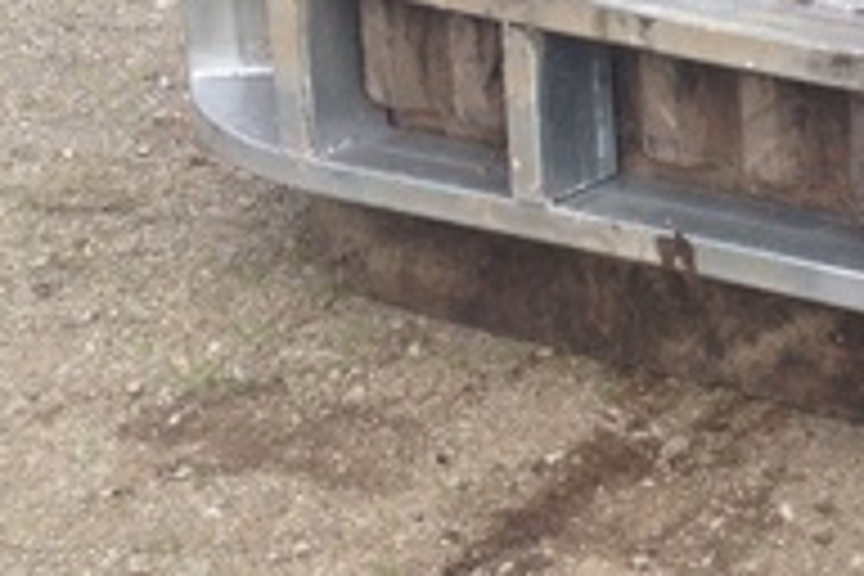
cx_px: 1112
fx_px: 3000
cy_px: 29
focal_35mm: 125
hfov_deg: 15.6
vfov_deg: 10.9
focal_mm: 4.28
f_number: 2.4
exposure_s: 1/120
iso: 50
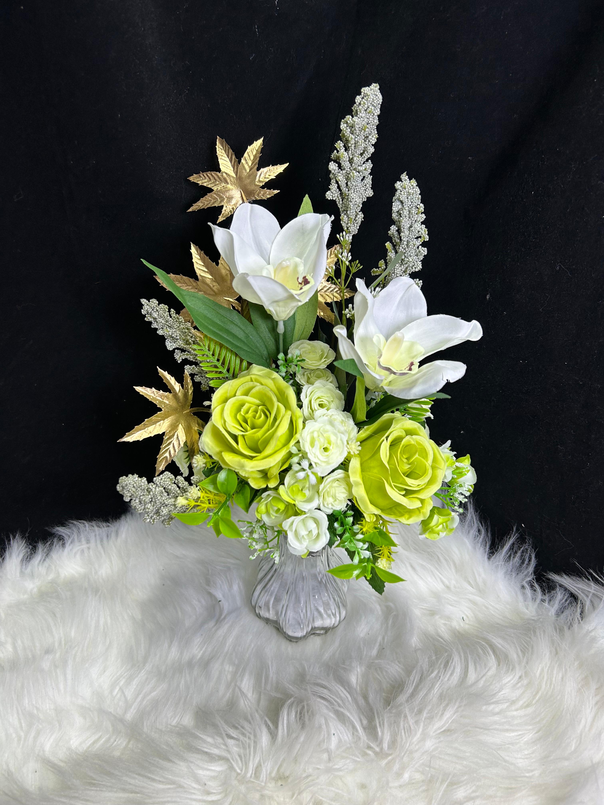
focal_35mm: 26
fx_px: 605
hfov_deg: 53.1
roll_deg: -2.1
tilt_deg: -29.2
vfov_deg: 67.3
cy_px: 402
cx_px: 302
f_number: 1.5
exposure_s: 1/100
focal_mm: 5.7
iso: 64
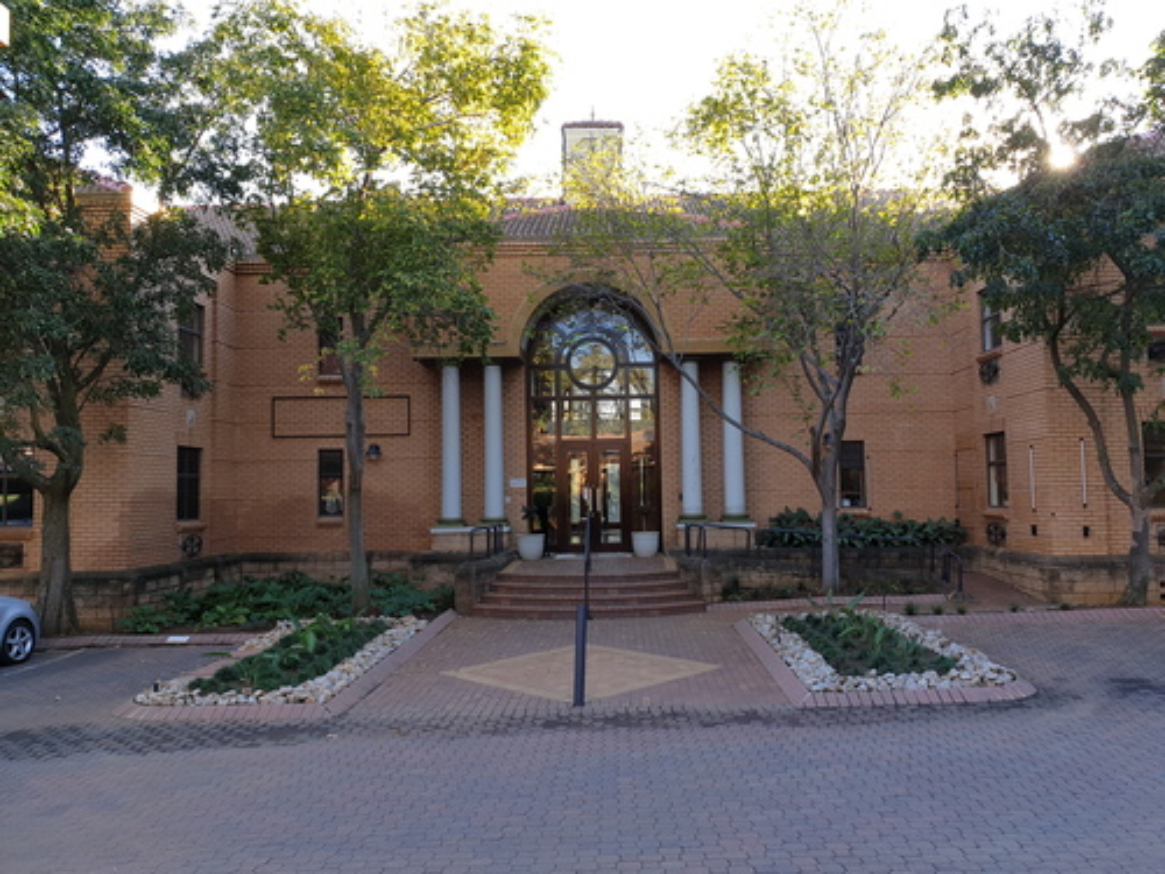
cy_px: 437
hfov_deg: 67.3
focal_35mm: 26
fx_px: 875
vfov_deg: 53.1
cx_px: 582
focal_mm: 4.3
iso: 50
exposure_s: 1/163
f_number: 2.4
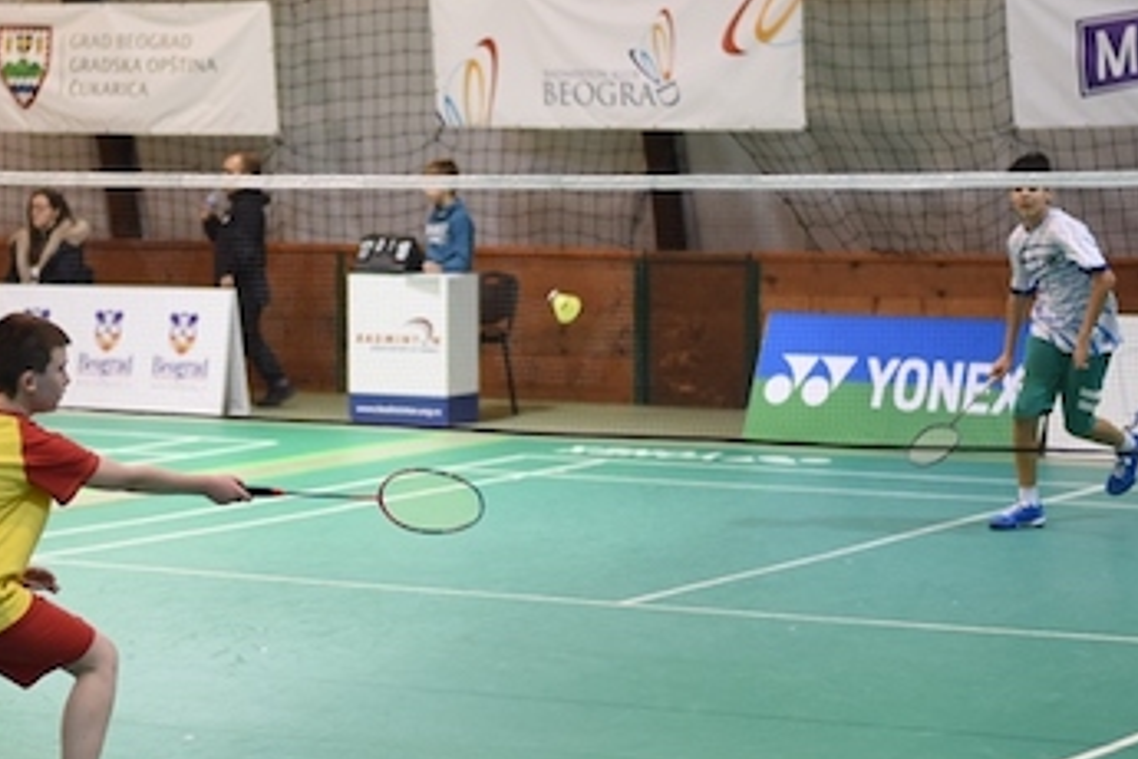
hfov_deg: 17.6
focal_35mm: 116
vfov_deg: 11.8
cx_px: 478
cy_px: 380
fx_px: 3667
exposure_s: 1/400
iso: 1600
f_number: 1.8
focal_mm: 50
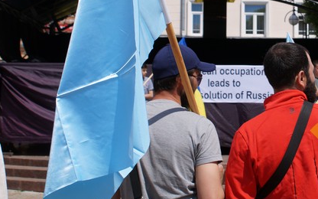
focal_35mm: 90
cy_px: 32
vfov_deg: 14.4
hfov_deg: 22.7
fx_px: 779
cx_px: 264
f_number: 6.3
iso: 100
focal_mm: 35
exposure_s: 1/400
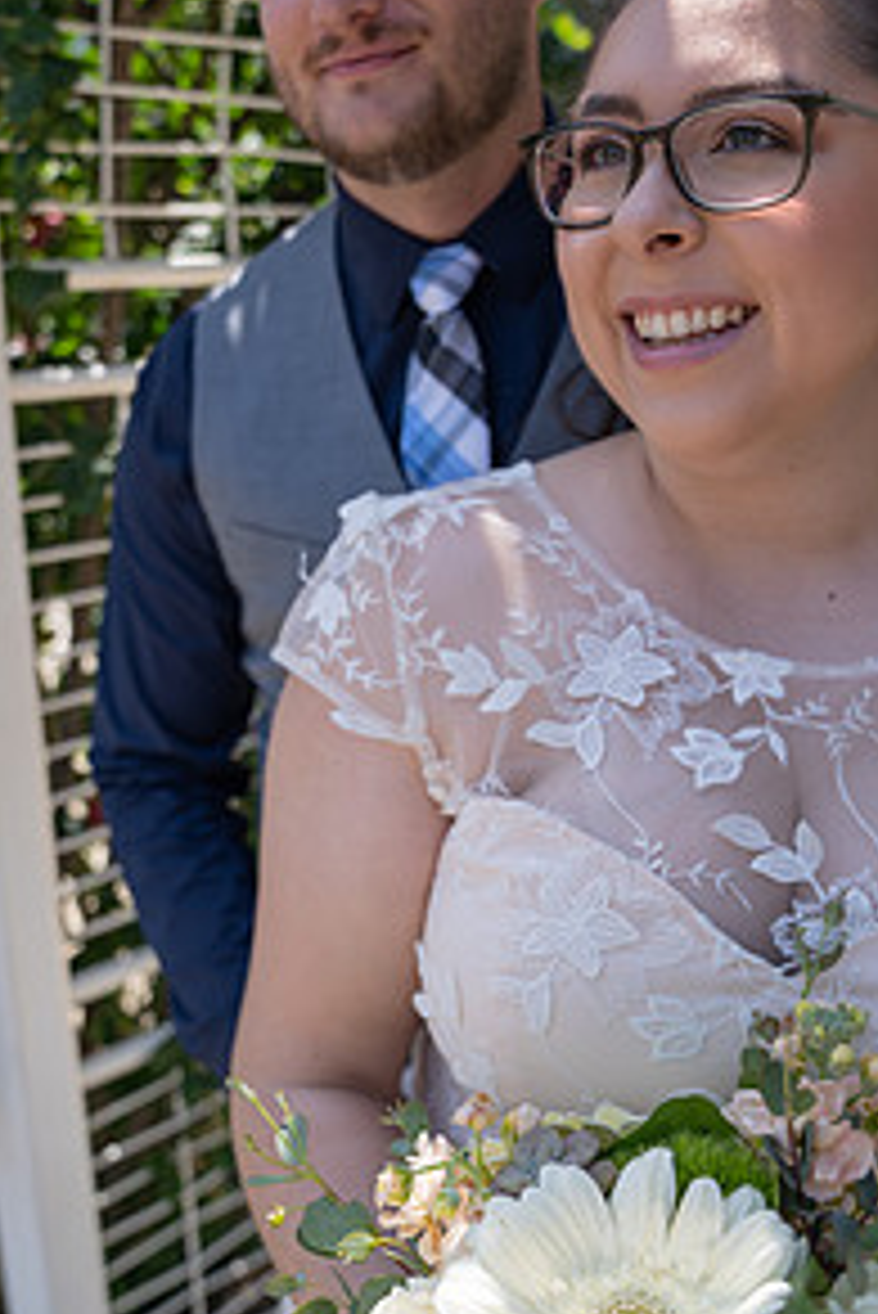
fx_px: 1352
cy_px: 662
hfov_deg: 35.9
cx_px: 383
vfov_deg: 51.9
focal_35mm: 37
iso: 100
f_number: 3.2
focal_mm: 24
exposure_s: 1/400
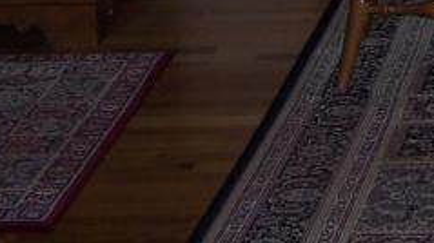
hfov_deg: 11.4
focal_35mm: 182
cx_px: 621
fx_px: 2093
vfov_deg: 6.4
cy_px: -306
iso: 100
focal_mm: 8
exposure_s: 1/60
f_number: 2.8
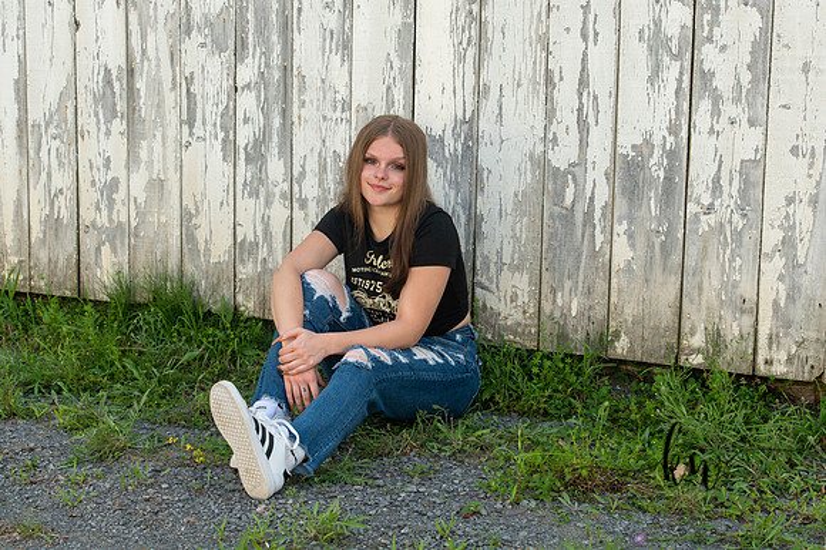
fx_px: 1605
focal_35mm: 70
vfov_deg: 19.4
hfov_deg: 28.9
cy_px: 275
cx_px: 413
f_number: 6.3
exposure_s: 1/250
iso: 400
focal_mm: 70
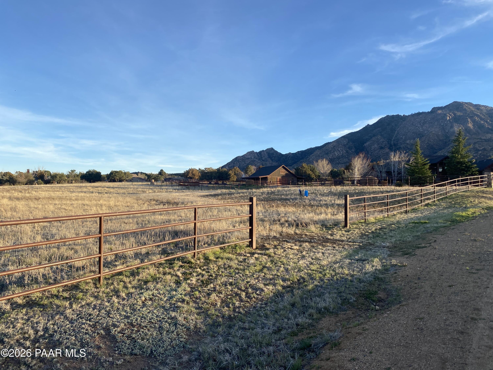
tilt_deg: +1.5
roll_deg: -0.7
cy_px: 185
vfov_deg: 53.1
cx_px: 246
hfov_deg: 67.3
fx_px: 370
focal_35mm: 26
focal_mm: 4.25
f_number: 1.8
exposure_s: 1/1043
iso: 32
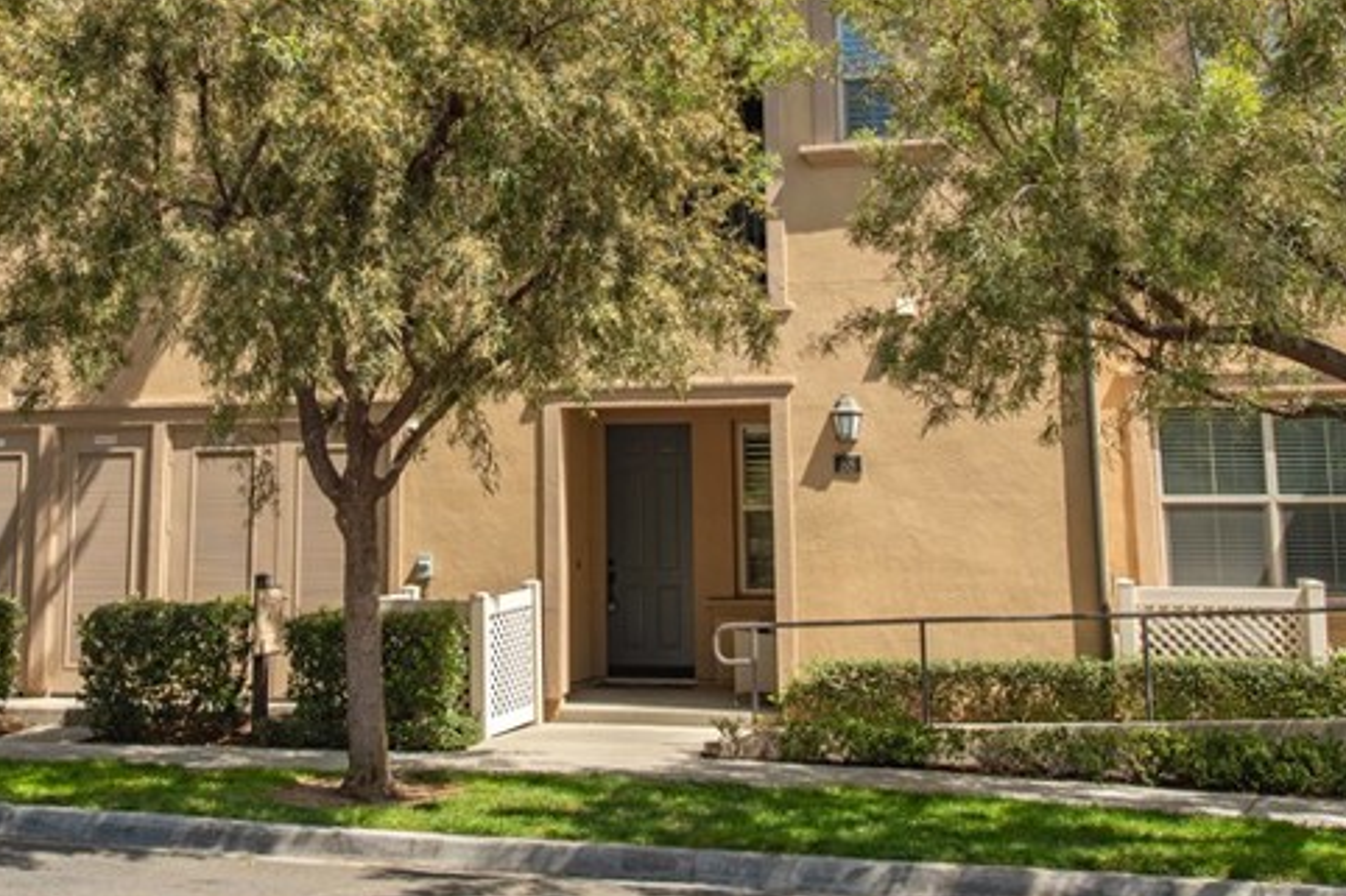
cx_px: 519
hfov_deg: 38.7
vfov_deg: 26.1
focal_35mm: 51
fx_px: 1906
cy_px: 200
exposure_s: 1/320
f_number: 9
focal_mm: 24
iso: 200
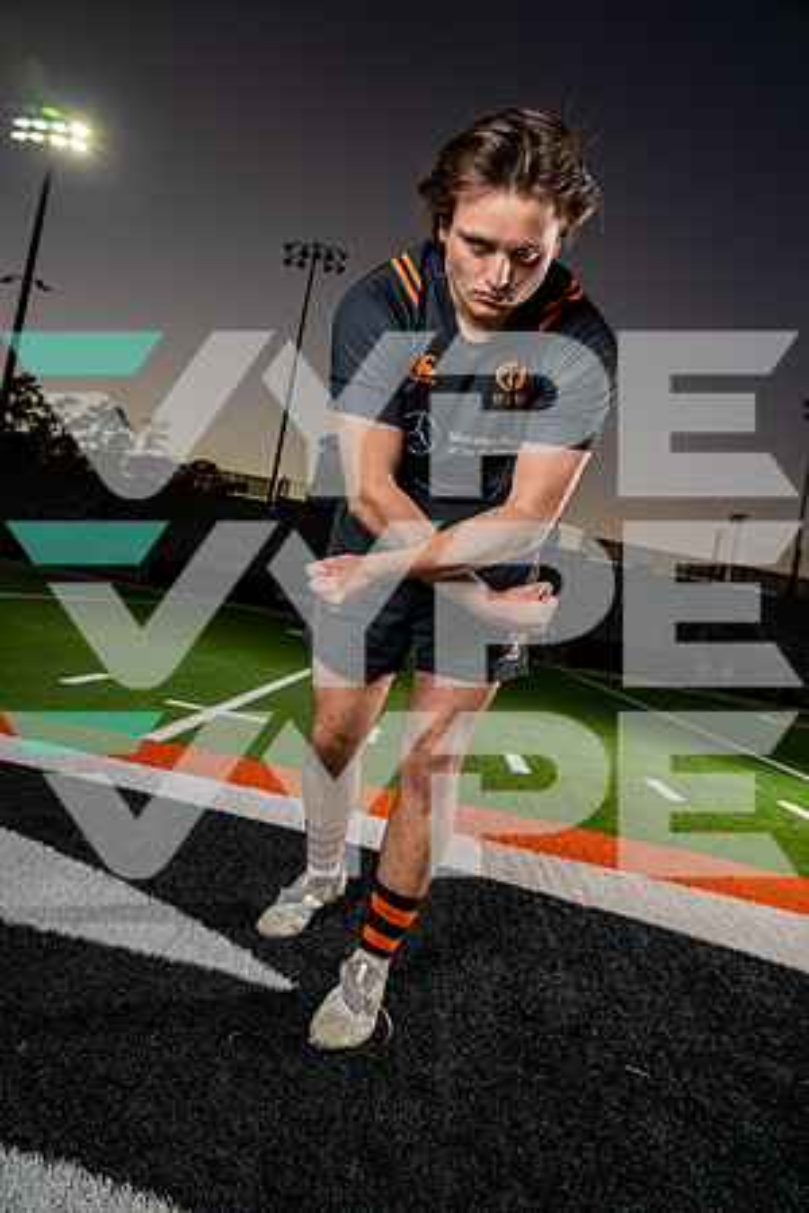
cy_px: 606
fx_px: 843
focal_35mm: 25
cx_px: 404
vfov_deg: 71.5
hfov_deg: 51.3
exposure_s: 1/250
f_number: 4.5
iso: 160
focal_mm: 25
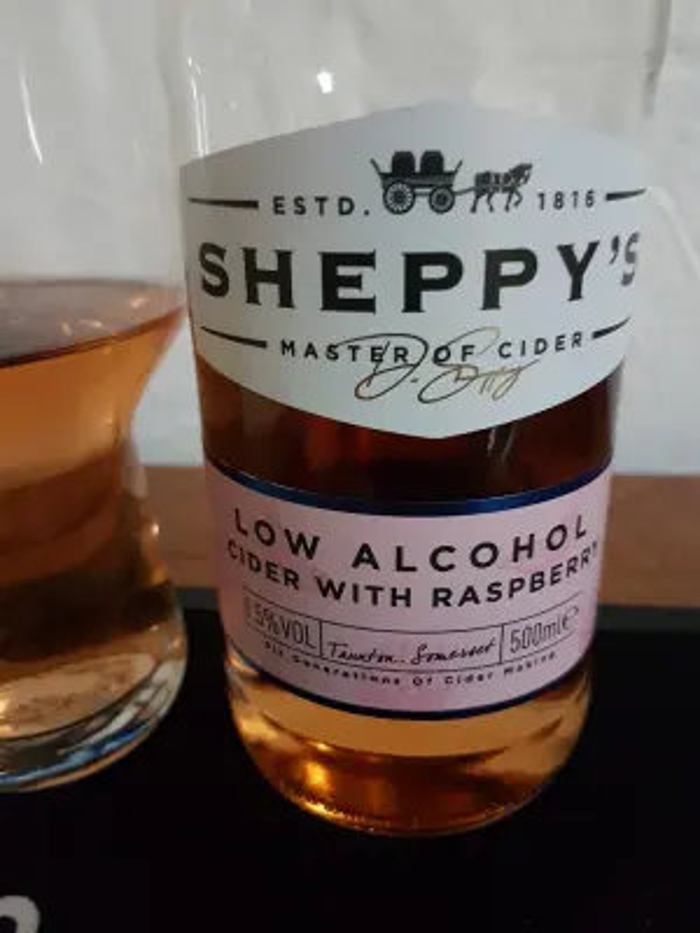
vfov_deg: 67.3
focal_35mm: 26
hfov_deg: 53.1
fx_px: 701
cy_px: 466
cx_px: 350
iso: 400
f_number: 1.7
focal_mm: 4.2
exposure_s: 1/10
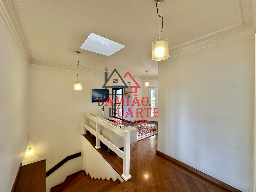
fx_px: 104
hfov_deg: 102.1
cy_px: 96
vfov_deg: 85.7
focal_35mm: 14
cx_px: 128
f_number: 2.2
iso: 200
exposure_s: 1/60
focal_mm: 2.22
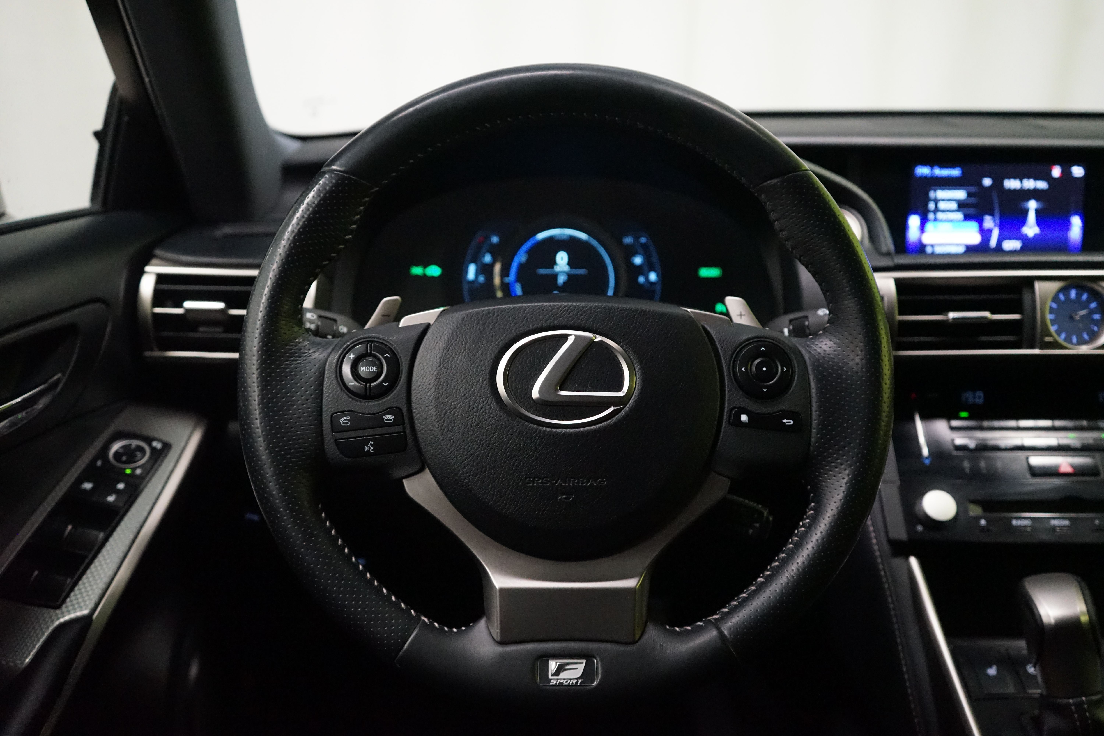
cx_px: 552
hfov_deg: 57.2
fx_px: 1012
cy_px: 368
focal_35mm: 33
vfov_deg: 40.0
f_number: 4
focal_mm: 33
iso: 6400
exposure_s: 1/80
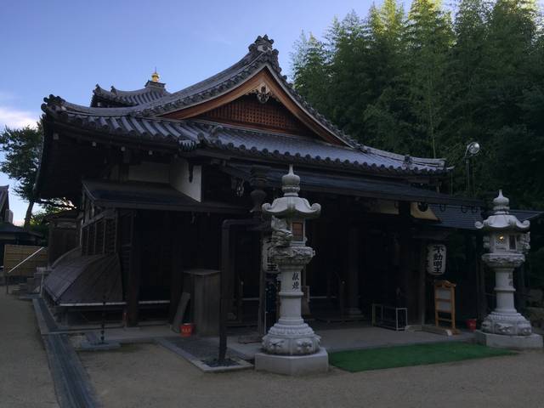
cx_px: 272
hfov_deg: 61.7
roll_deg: -1.9
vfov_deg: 48.2
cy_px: 204
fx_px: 456
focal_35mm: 29
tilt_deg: +7.1
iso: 32
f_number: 2.2
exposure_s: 1/760
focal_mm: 4.15
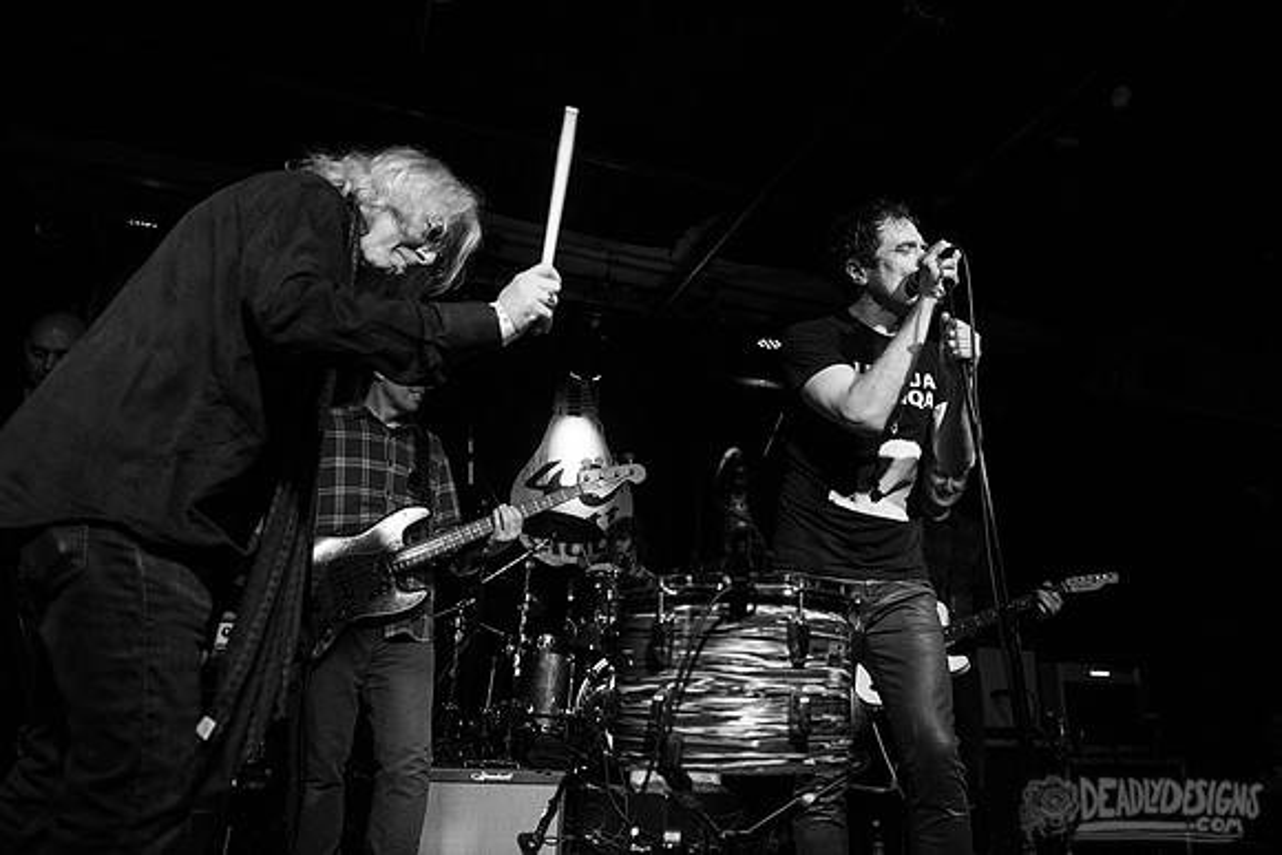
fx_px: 938
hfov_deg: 68.5
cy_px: 387
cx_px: 703
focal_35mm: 26
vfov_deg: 49.0
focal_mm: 24
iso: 2000
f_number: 3.2
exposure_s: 1/200
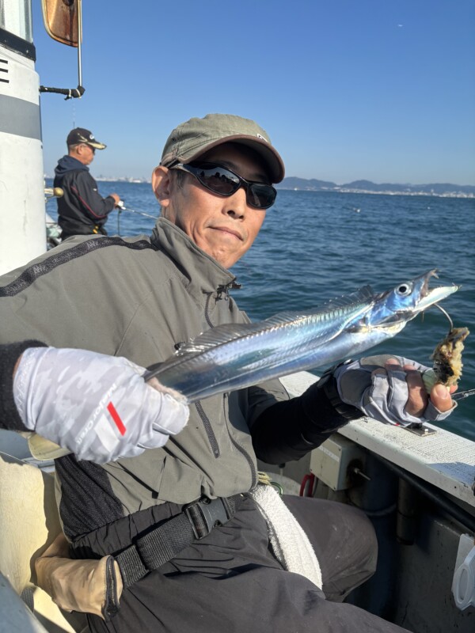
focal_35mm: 26
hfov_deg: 53.1
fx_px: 476
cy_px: 316
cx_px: 238
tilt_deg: -17.6
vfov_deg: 67.3
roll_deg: -4.0
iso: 50
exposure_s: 1/2513
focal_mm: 5.96
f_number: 1.6
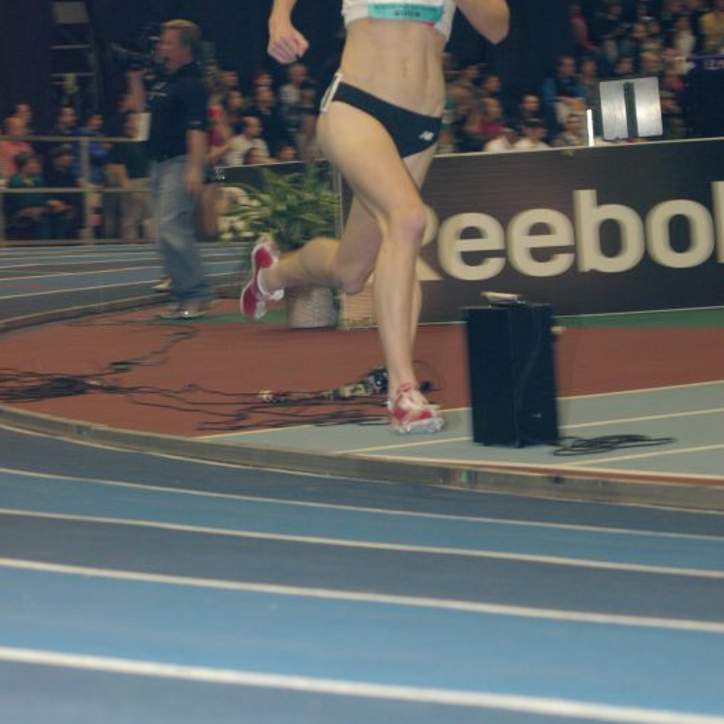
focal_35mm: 154
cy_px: 180
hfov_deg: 11.3
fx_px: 3644
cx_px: 361
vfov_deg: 11.3
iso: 800
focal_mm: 80
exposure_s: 1/100
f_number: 5.6
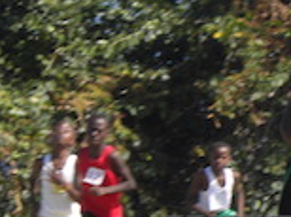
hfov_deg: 1.6
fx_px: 10181
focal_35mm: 1213
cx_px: 522
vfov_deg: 1.2
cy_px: 226
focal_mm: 51.8
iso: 64
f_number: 5
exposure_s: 1/272
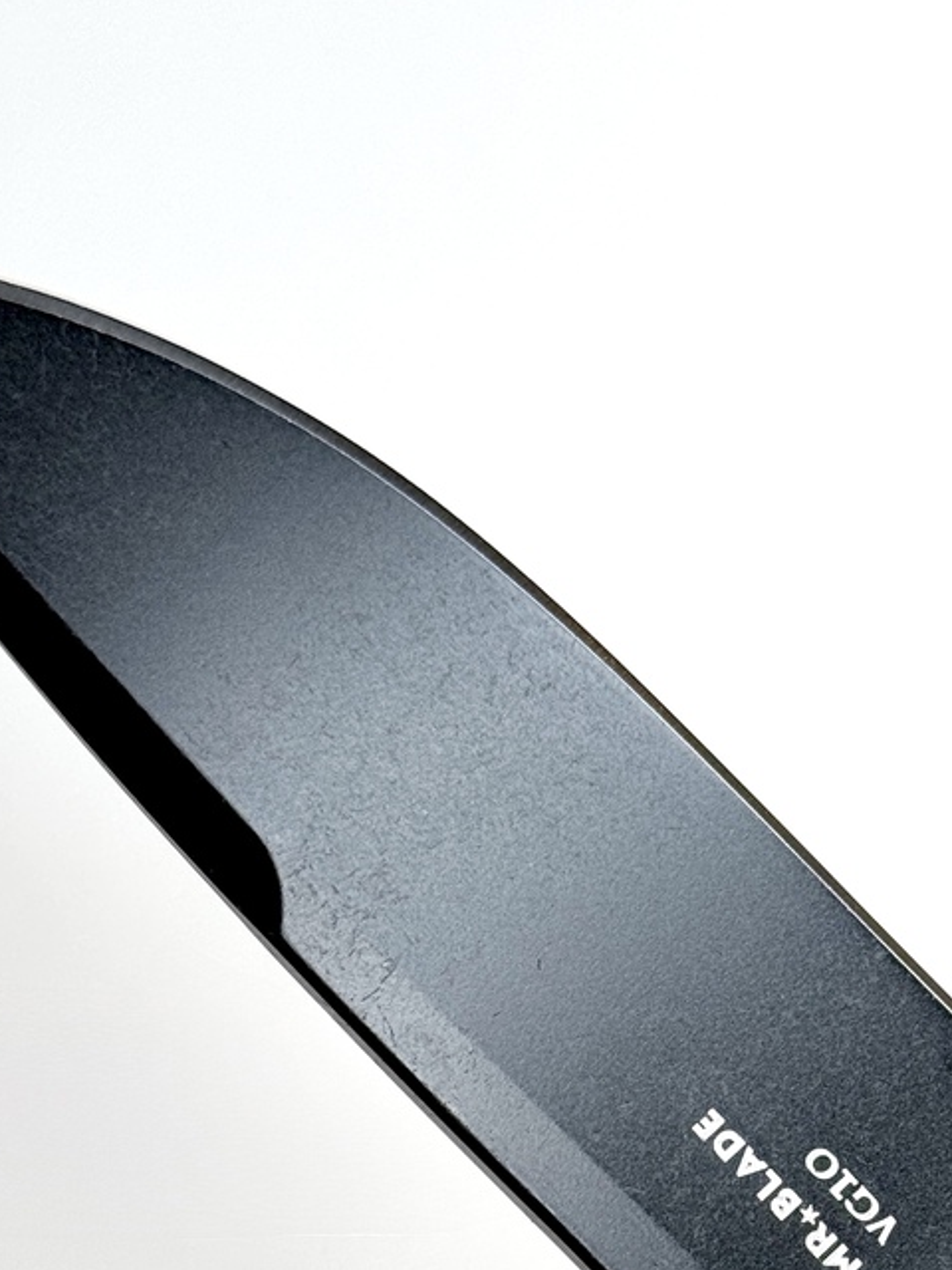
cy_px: 1300
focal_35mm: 105
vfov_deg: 18.2
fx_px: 3850
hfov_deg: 14.1
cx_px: 567
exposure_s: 1/364
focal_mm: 6.76
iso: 64
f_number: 1.78
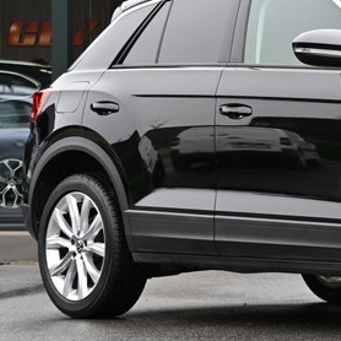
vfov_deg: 9.7
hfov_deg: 9.5
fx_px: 2006
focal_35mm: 180
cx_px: 461
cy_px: 123
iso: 1600
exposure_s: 1/200
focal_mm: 70
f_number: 8
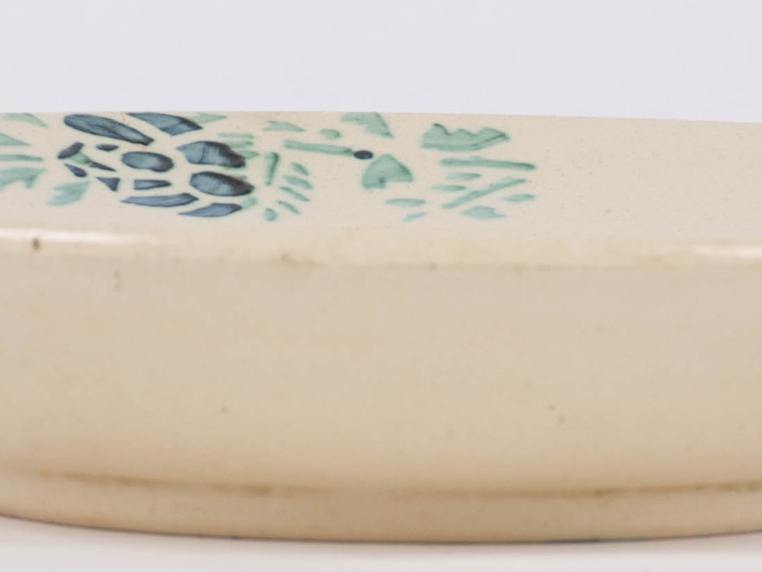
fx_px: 19818
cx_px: 427
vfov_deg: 1.7
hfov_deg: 2.2
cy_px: 318
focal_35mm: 900
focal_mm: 140
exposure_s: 1/125
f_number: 11
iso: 160
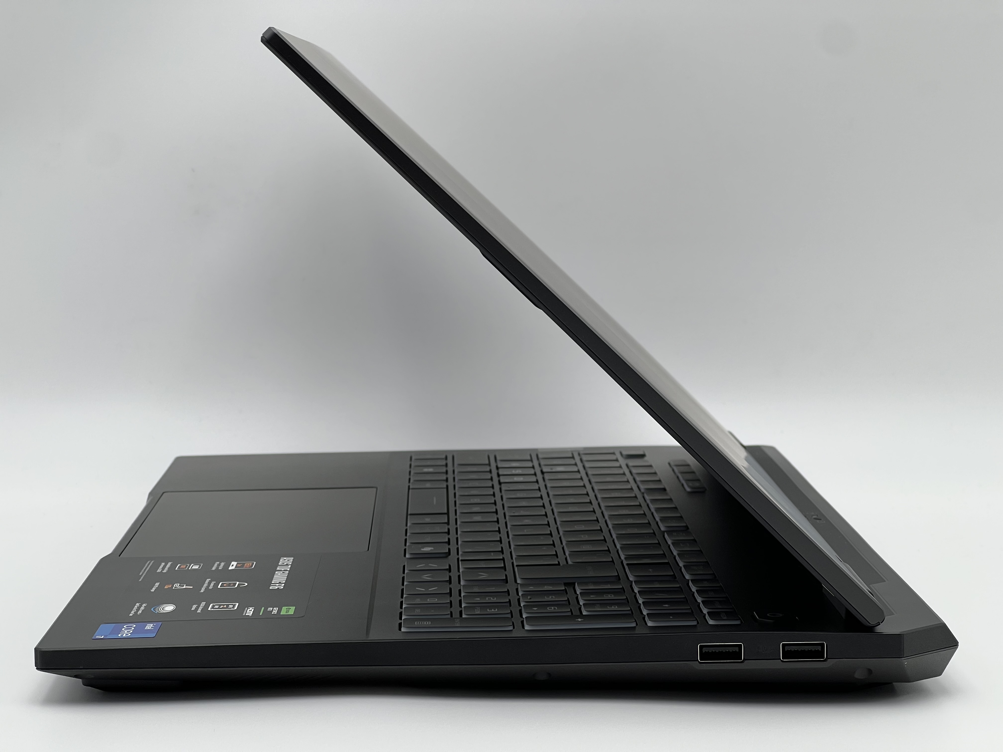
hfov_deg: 25.3
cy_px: 376
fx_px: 2231
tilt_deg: -6.4
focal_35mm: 77
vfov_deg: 19.1
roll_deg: -0.3
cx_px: 502
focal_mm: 9
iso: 32
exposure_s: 1/133
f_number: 2.8
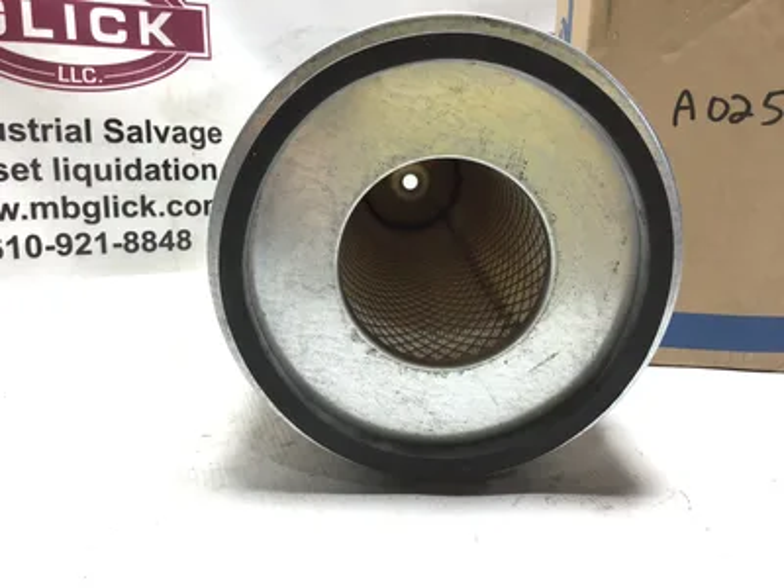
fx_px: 702
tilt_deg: -13.6
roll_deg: -0.8
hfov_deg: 58.4
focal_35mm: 31
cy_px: 294
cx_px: 392
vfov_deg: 45.4
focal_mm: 3.3
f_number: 2.4
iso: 32
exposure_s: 1/60
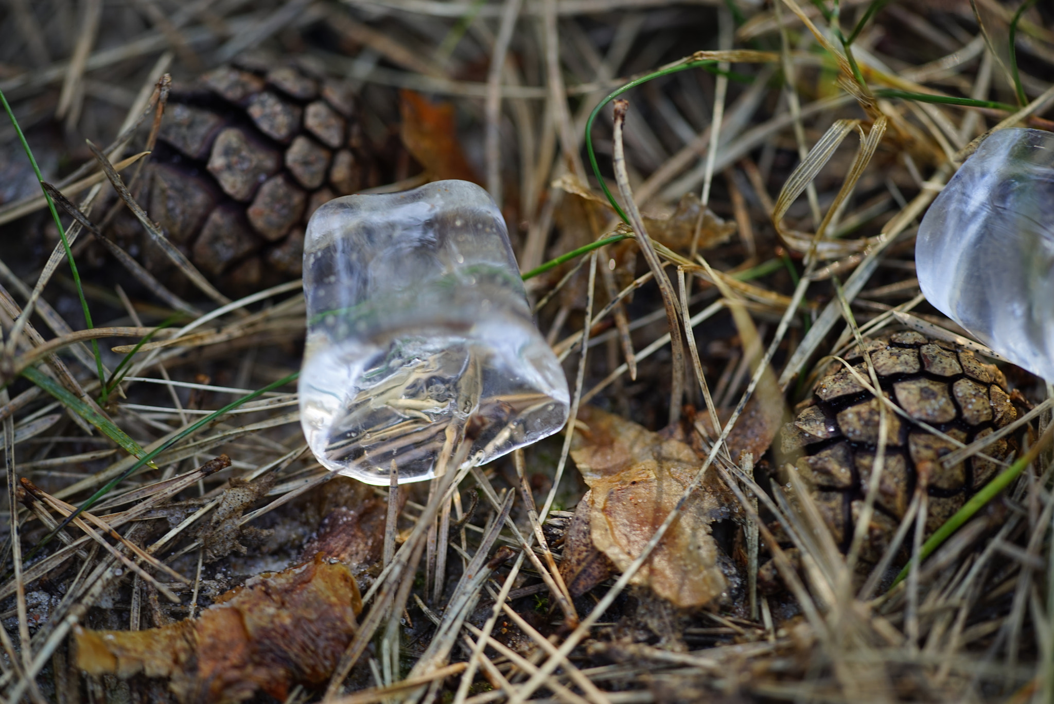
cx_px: 527
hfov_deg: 13.7
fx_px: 4393
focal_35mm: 150
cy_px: 352
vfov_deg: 9.2
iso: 100
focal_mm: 150
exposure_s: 1/125
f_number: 2.8
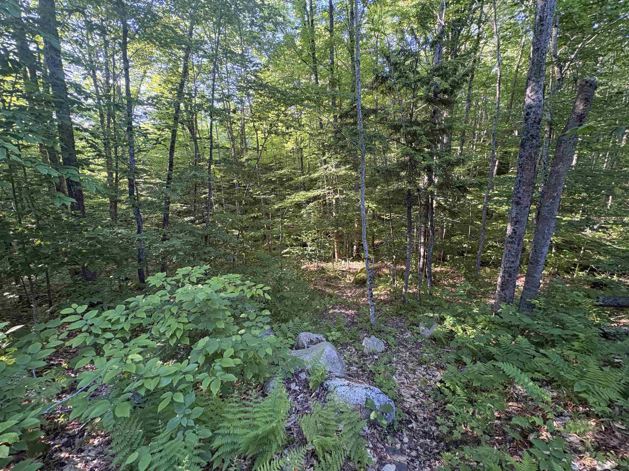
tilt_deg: -12.0
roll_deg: -0.1
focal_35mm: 14
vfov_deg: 85.7
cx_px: 314
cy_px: 236
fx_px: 254
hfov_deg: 102.1
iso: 320
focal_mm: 2.22
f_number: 2.2
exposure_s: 1/60
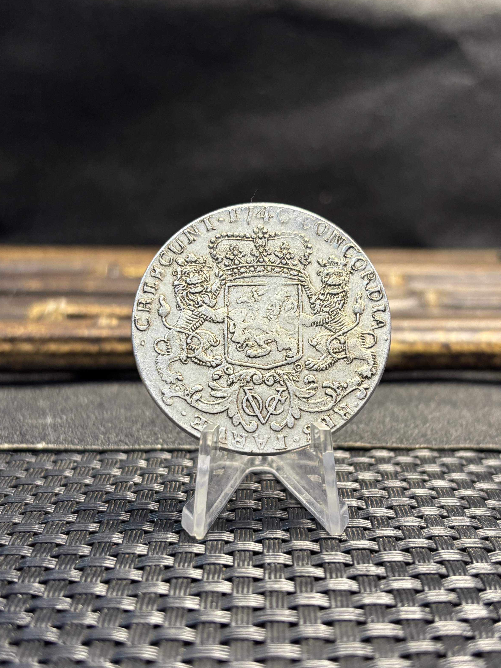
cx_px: 248
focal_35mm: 27
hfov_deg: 51.4
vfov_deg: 65.3
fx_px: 521
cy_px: 338
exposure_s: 1/60
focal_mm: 5.96
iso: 160
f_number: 1.6
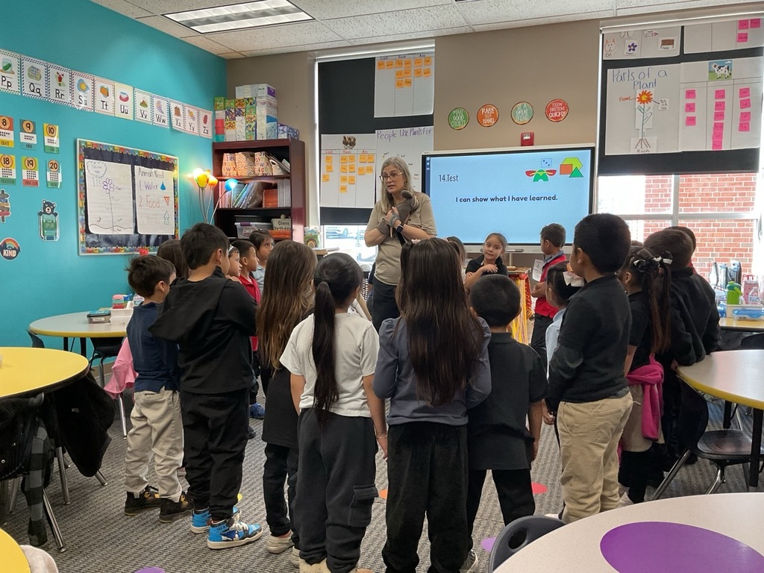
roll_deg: +0.8
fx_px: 640
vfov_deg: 48.2
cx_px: 382
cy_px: 286
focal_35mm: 29
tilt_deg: -5.5
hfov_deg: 61.7
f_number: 1.8
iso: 80
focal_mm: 3
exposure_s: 1/60
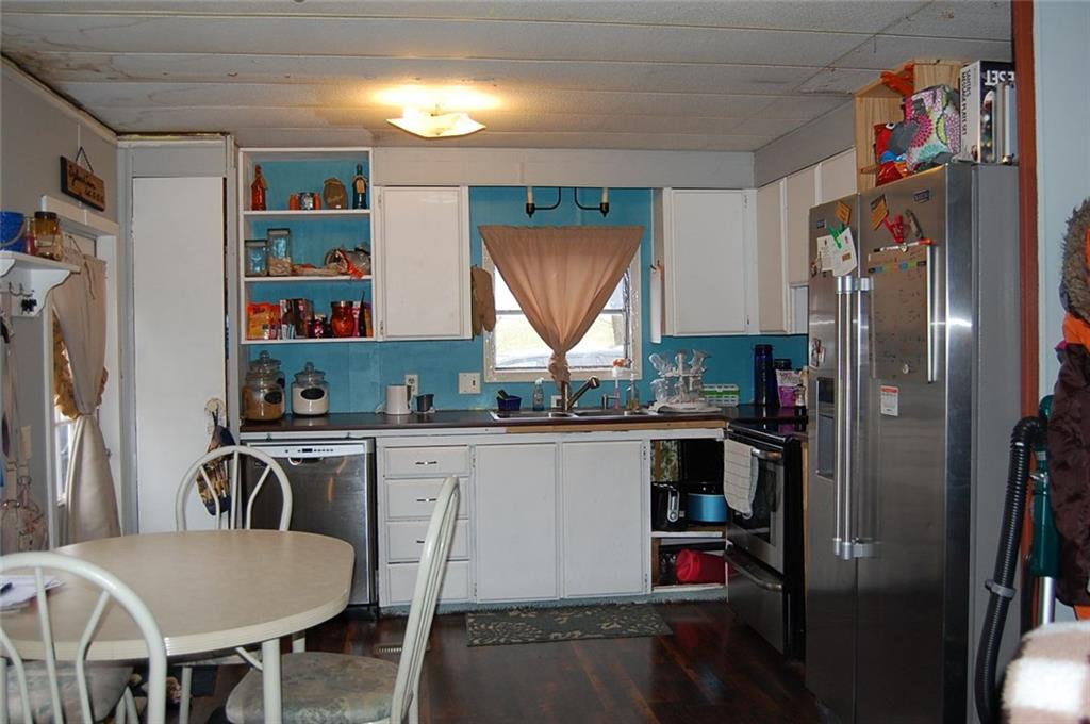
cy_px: 362
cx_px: 545
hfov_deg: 57.3
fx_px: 998
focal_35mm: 33
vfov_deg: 39.9
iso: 400
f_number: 3.8
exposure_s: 1/60
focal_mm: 22
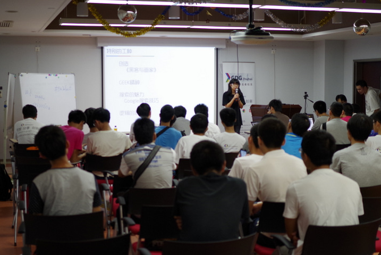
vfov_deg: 23.4
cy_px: 129
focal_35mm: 58
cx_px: 175
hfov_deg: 34.4
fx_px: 614
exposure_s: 1/60
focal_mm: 35
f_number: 2.4
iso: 400
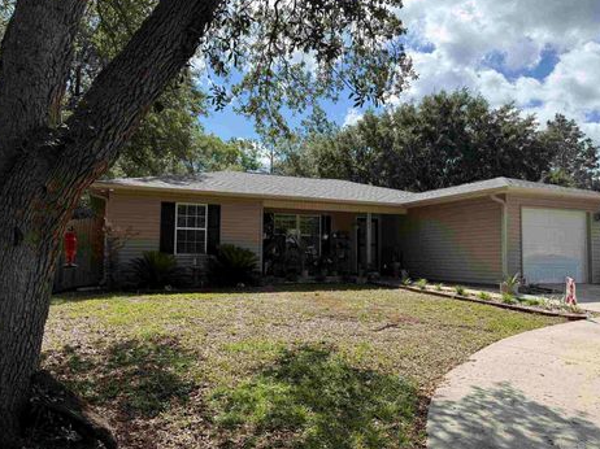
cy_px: 224
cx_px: 287
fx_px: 450
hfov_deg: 67.3
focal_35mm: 26
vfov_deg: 53.0
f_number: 1.78
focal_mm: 6.76
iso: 100
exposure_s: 1/4405
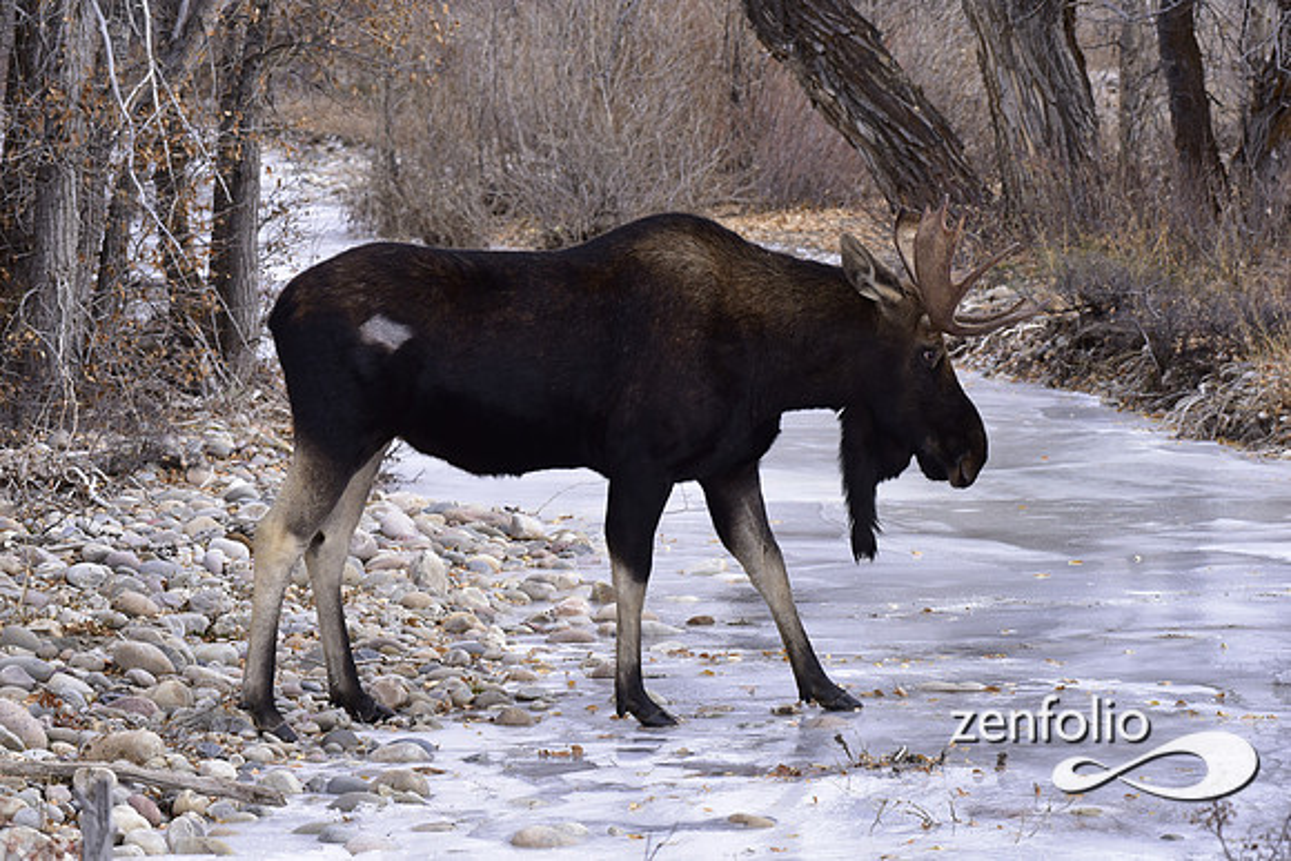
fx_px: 7174
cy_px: 430
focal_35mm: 200
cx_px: 646
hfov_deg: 10.3
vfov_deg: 6.9
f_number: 10
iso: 800
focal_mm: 200
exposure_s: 1/500
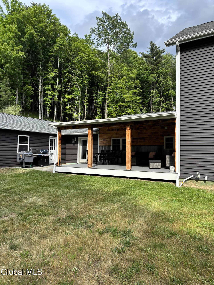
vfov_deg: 67.3
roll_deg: -0.5
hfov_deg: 53.1
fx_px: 214
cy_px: 142
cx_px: 107
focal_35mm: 26
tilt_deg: +2.8
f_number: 1.6
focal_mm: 5.96
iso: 50
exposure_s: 1/951
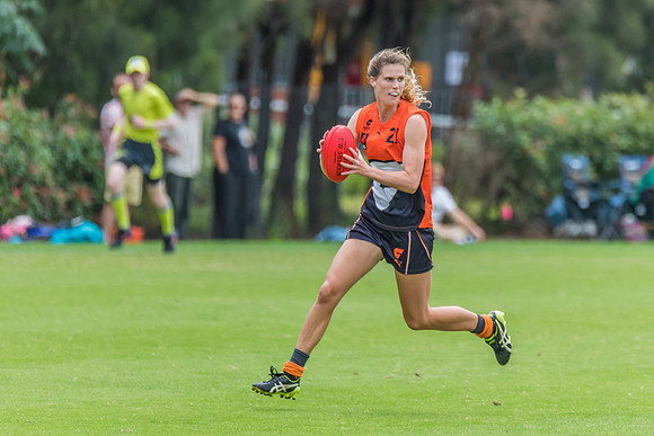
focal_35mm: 578
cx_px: 362
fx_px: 10504
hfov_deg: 3.6
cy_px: 182
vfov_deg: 2.4
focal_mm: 460
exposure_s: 1/1600
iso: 900
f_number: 6.3
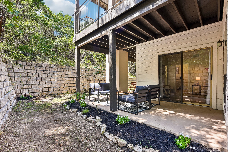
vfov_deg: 73.7
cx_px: 114
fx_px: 101
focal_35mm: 16
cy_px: 76
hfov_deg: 96.7
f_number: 8
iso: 100
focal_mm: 16
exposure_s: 1/30
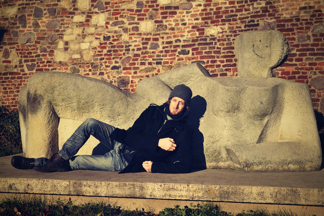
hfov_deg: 41.1
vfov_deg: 28.1
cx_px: 162
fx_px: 432
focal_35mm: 48
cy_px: 108
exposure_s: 1/640
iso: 640
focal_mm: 32
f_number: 8
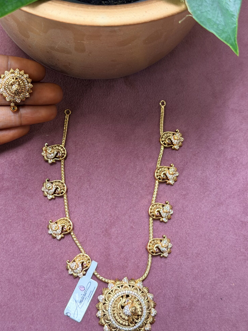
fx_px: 602
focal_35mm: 63
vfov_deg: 30.7
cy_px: 145
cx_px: 94
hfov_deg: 23.2
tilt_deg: -75.6
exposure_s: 1/60
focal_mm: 6.76
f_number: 1.78
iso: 100
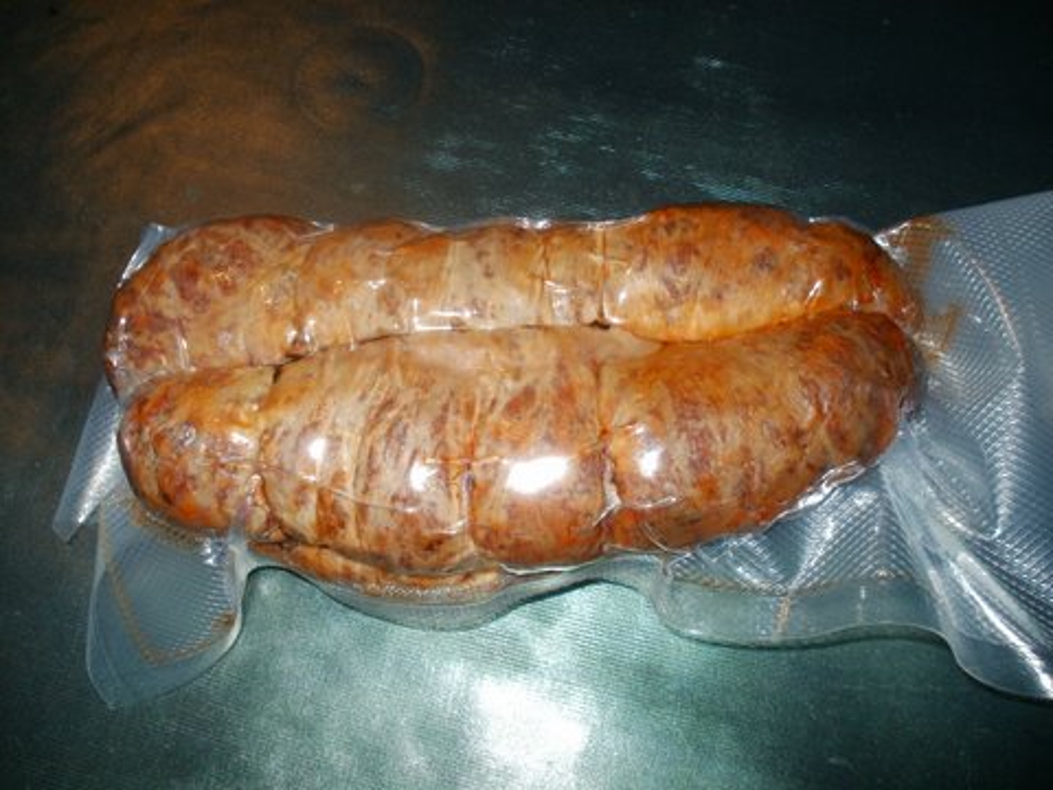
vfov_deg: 39.7
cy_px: 395
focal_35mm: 36
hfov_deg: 51.4
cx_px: 526
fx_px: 1095
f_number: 3.5
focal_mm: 6.3
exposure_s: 1/30
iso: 125
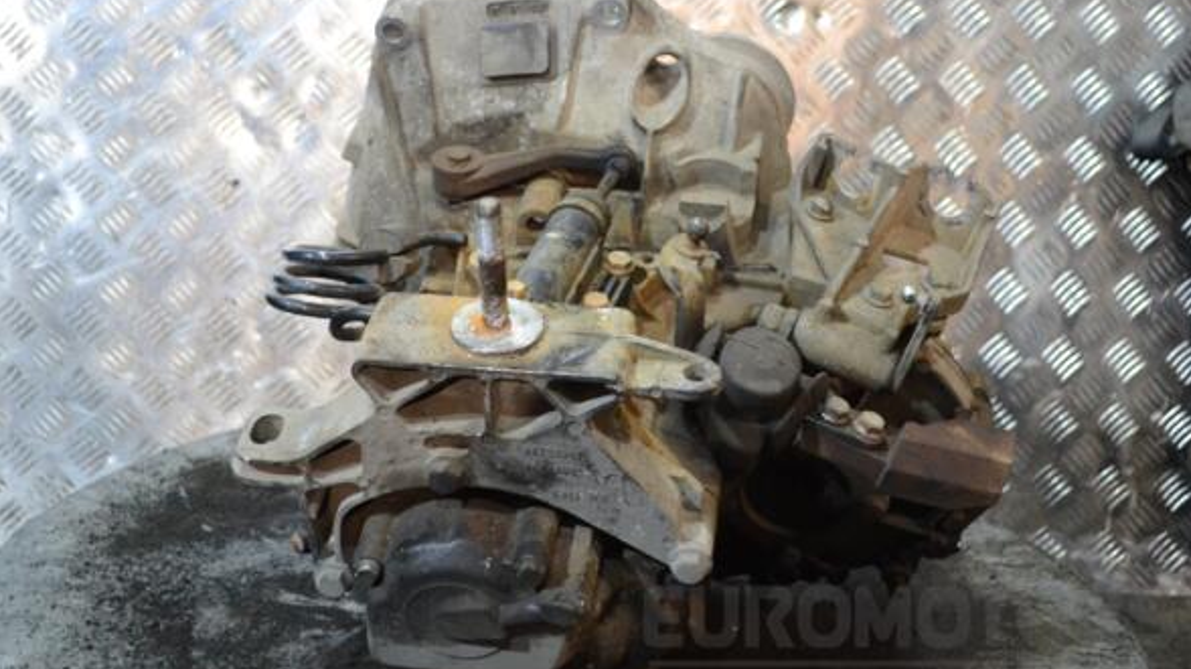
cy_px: 347
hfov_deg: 44.1
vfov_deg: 25.6
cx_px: 606
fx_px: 1469
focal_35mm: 47
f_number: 4.5
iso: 1250
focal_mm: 29
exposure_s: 1/30
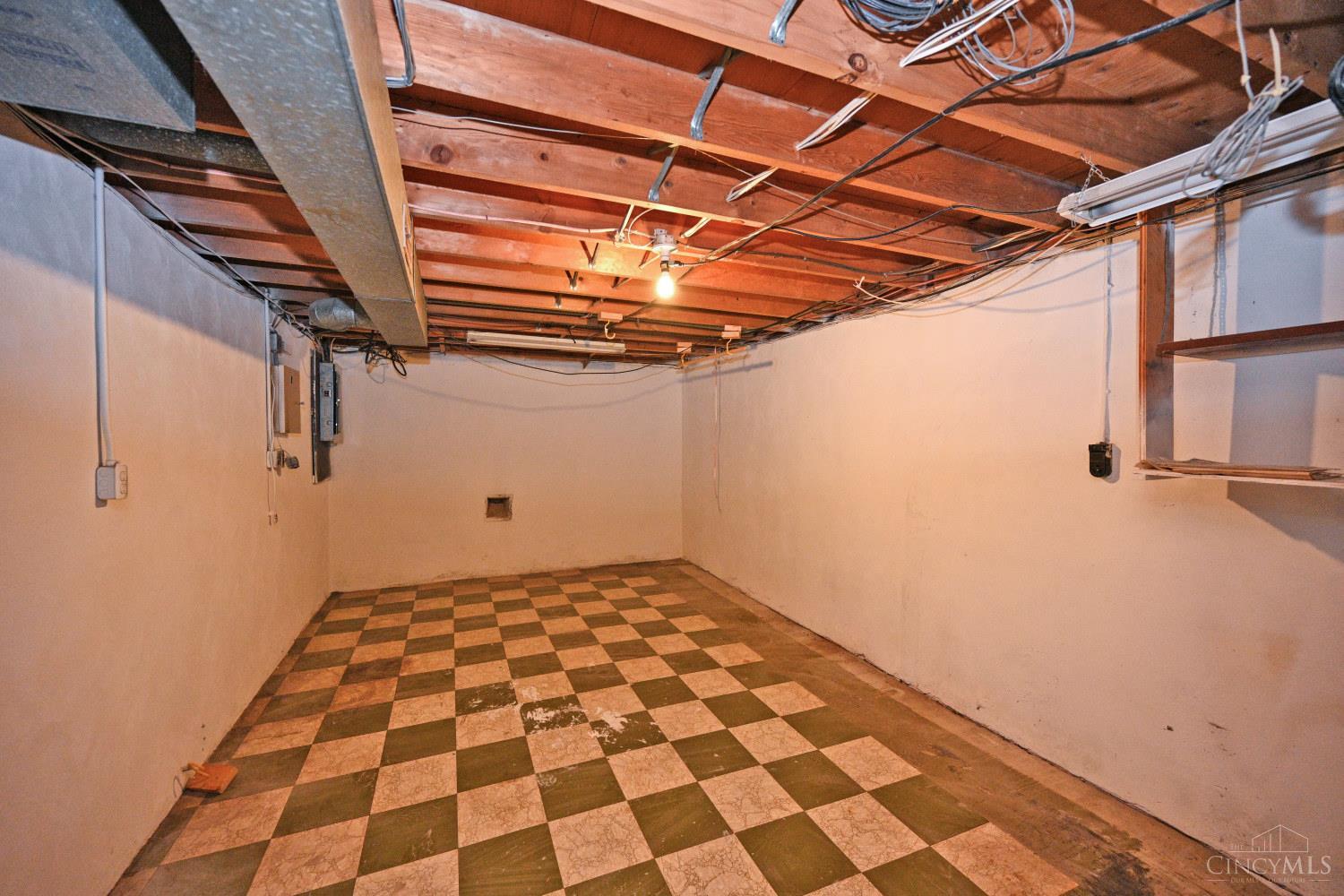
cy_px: 448
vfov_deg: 81.2
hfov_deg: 104.3
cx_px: 672
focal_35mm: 14
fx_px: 523
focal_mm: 14
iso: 3200
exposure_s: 1/60
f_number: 4
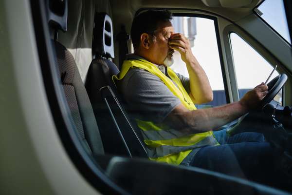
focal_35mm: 53
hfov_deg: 37.5
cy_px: 98
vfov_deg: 25.5
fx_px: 430
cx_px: 146
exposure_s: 1/250
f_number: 2.2
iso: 160
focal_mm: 35
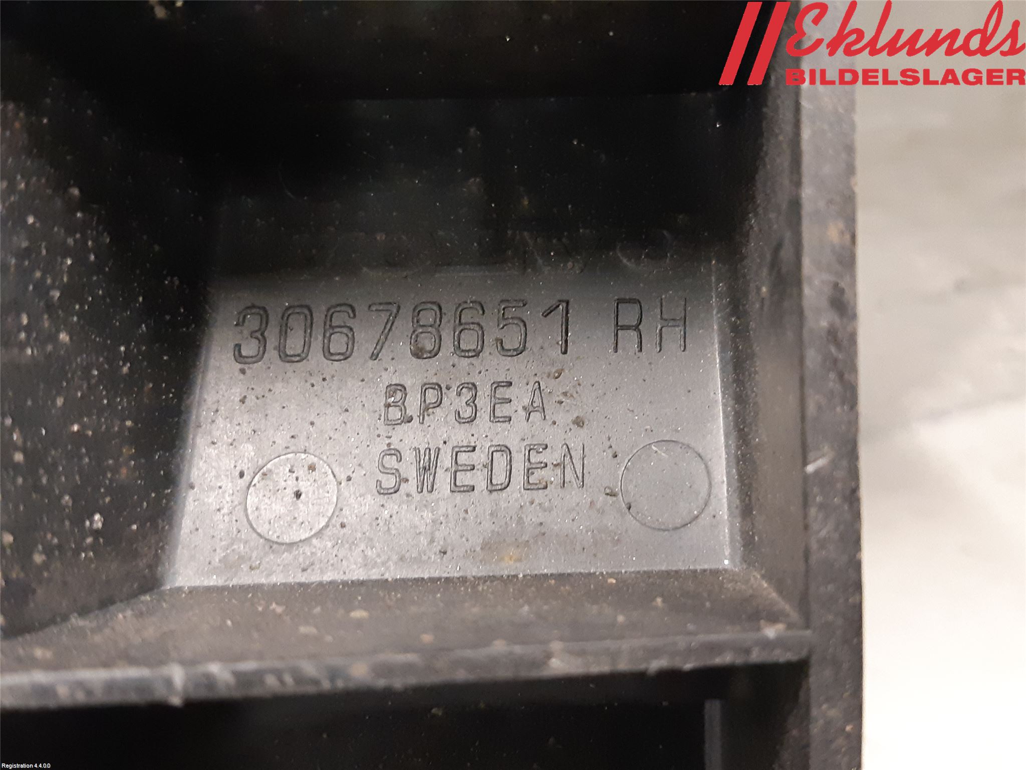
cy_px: 385
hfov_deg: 67.3
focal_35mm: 26
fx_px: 771
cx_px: 513
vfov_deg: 53.1
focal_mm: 3.93
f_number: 1.7
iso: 400
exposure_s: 1/25
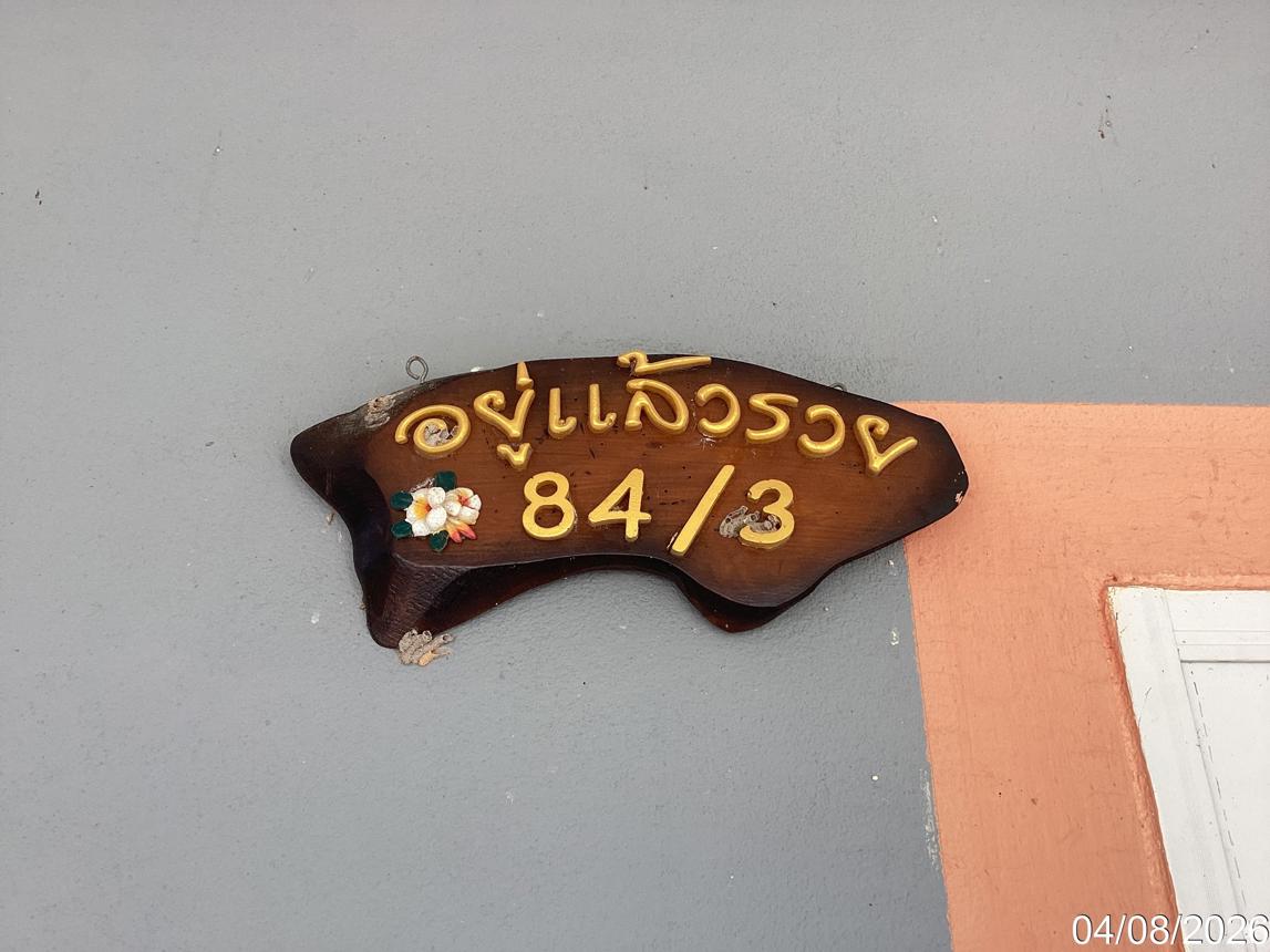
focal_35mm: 31
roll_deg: +0.7
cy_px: 476
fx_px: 1137
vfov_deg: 45.4
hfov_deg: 58.4
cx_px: 635
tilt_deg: +26.7
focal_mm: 3.3
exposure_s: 1/100
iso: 25
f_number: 2.4
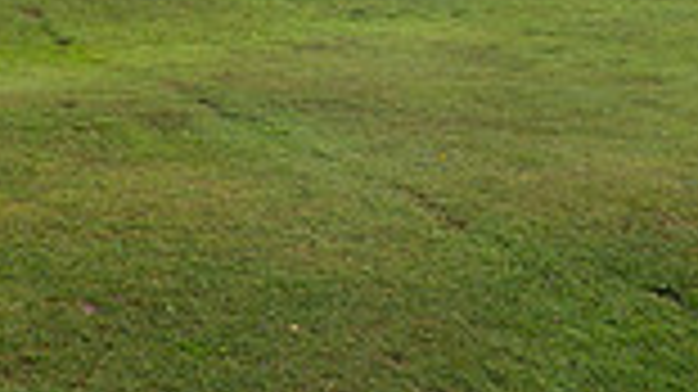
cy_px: -462
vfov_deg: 11.3
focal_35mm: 94
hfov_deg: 22.5
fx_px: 1739
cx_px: 167
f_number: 8
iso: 125
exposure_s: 1/640
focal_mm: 24
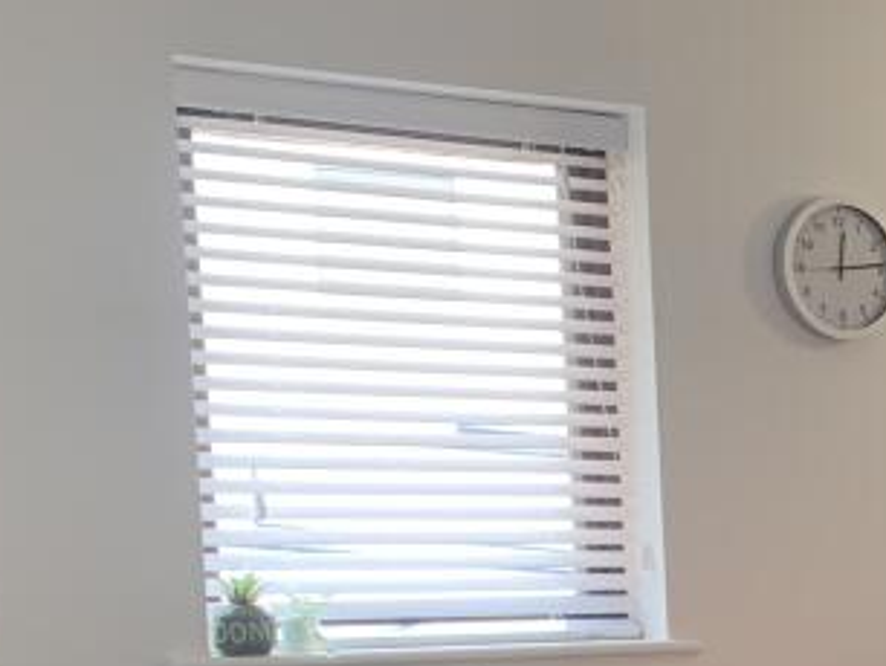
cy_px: 848
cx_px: 1115
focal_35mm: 87
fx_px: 2229
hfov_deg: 20.7
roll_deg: +1.1
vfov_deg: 16.2
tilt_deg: -9.2
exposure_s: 1/50
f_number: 1.8
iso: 64
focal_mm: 4.25
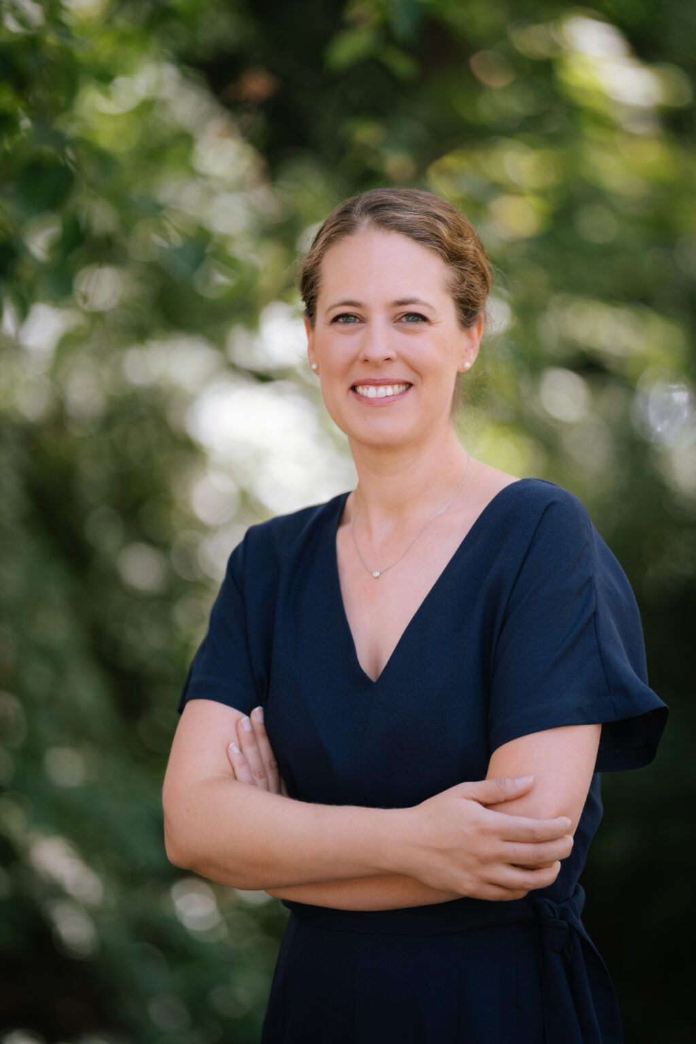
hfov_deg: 10.2
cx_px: 348
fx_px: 3915
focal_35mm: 135
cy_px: 522
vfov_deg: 15.2
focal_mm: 135
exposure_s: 1/500
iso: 250
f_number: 1.8
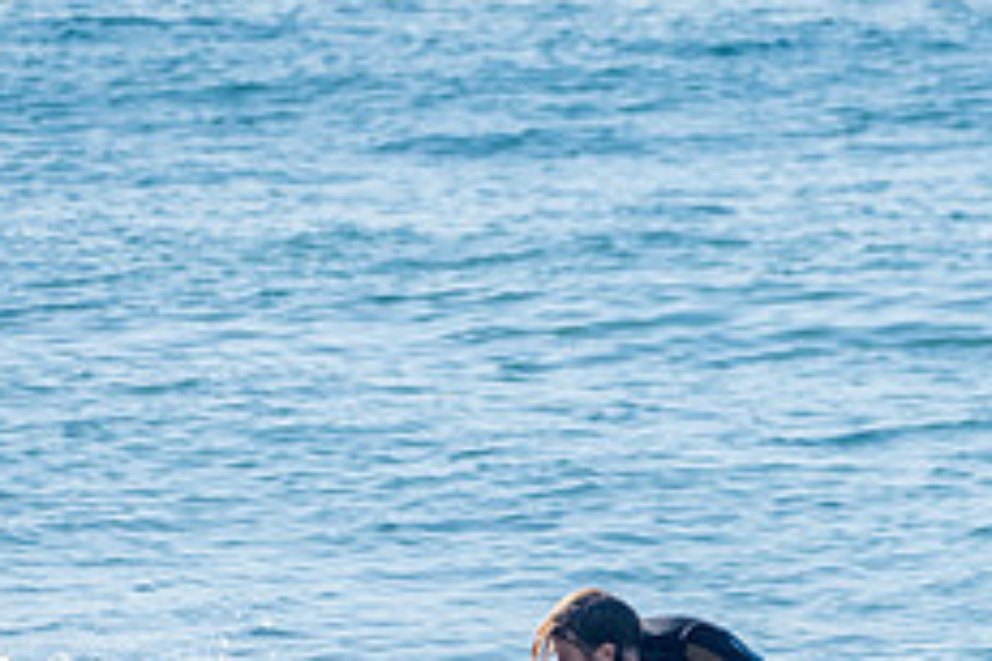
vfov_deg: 0.9
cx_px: 634
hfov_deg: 1.4
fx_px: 41385
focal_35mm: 1502
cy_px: 752
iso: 31
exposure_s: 1/250
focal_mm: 500
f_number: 6.3
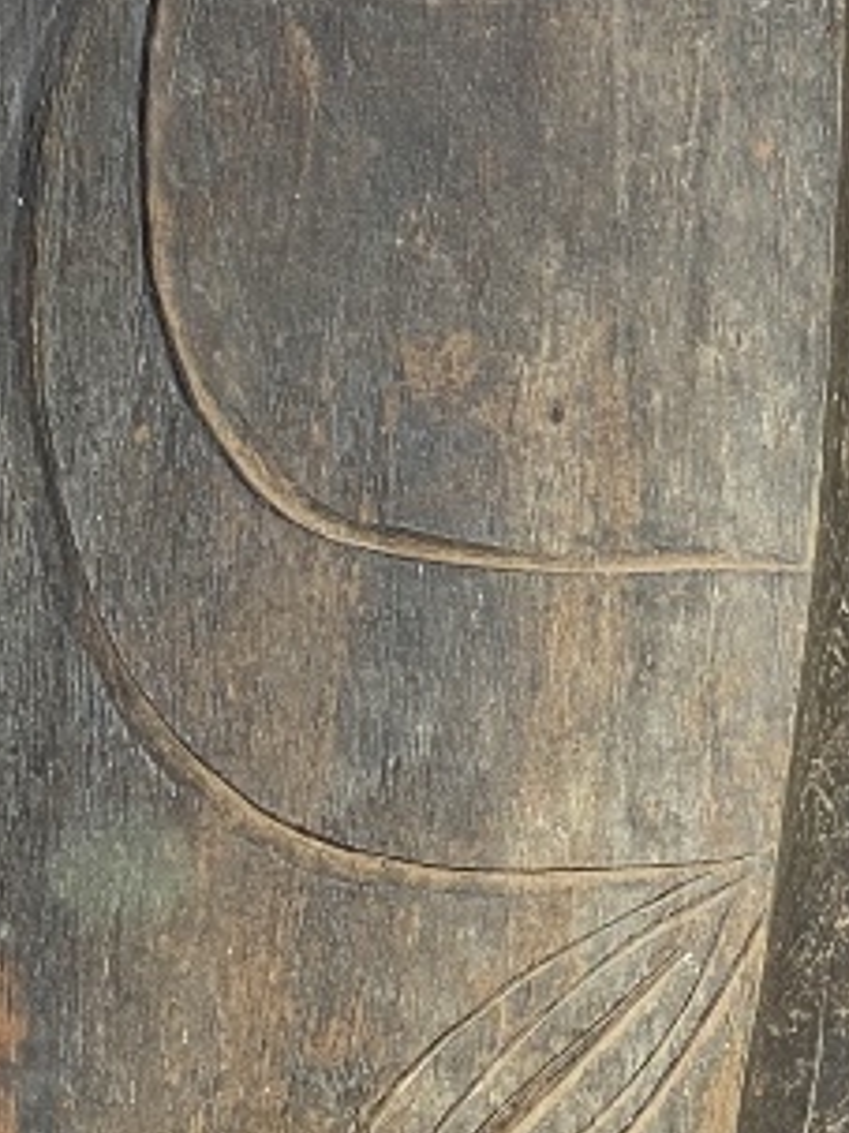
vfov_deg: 19.1
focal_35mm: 103
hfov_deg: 13.5
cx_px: 1264
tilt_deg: +12.4
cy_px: 471
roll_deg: -0.5
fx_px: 3371
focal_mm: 4.25
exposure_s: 1/50
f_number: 1.8
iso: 125
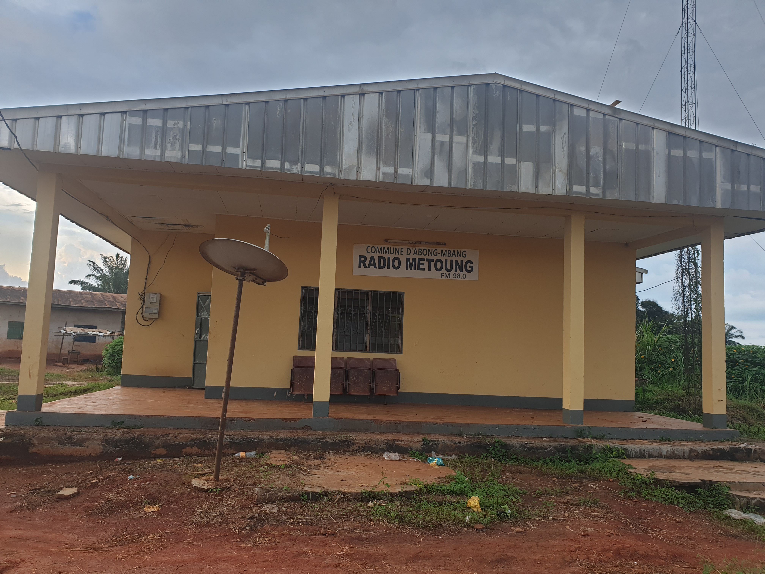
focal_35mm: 26
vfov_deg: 53.1
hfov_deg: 67.3
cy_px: 287
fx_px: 575
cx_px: 382
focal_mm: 4.3
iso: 50
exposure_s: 1/106
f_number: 2.4
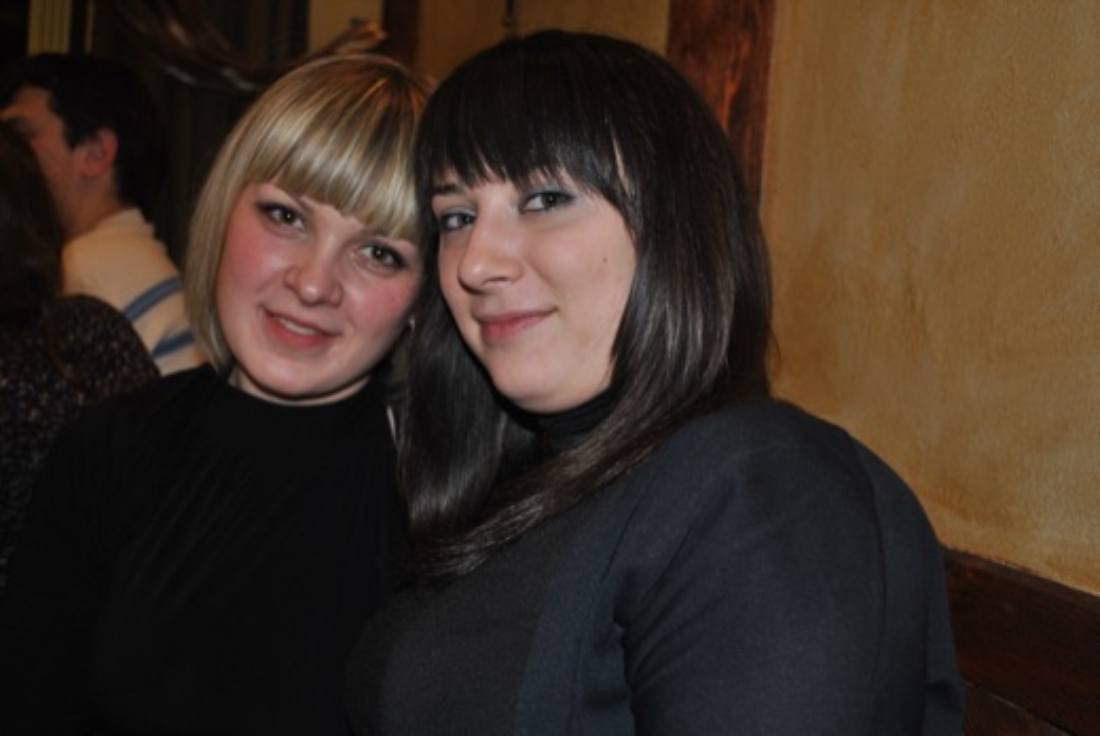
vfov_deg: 32.0
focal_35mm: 42
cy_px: 368
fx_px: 1285
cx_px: 550
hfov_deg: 46.4
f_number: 4.5
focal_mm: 28
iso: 200
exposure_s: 1/60
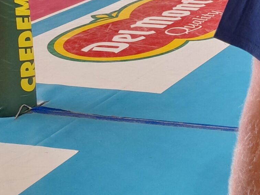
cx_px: 414
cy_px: -106
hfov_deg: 19.4
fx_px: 639
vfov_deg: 15.8
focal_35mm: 85
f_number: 2
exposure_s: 1/50
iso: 64
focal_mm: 4.6
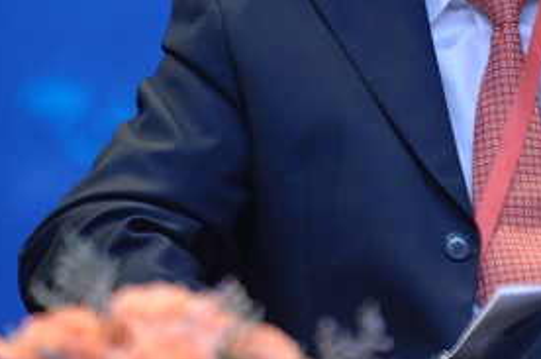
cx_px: 523
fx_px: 10501
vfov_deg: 2.0
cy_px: -37
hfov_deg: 2.9
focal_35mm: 700
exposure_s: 1/100
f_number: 2.8
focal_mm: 200
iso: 640
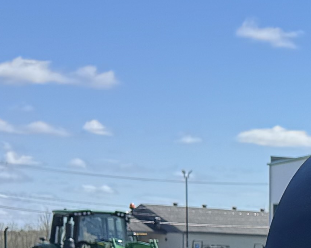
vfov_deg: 9.7
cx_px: 783
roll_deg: +0.3
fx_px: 1436
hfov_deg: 10.4
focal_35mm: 156
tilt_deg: -0.2
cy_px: 315
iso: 80
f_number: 1.78
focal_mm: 6.76
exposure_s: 1/3802
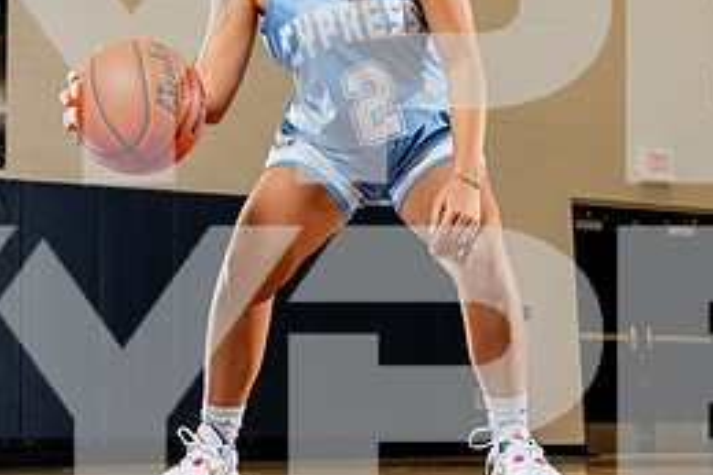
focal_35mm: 96
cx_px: 244
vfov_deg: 14.1
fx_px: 1900
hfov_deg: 21.2
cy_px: 40
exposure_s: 1/250
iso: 400
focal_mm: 43
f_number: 5.6
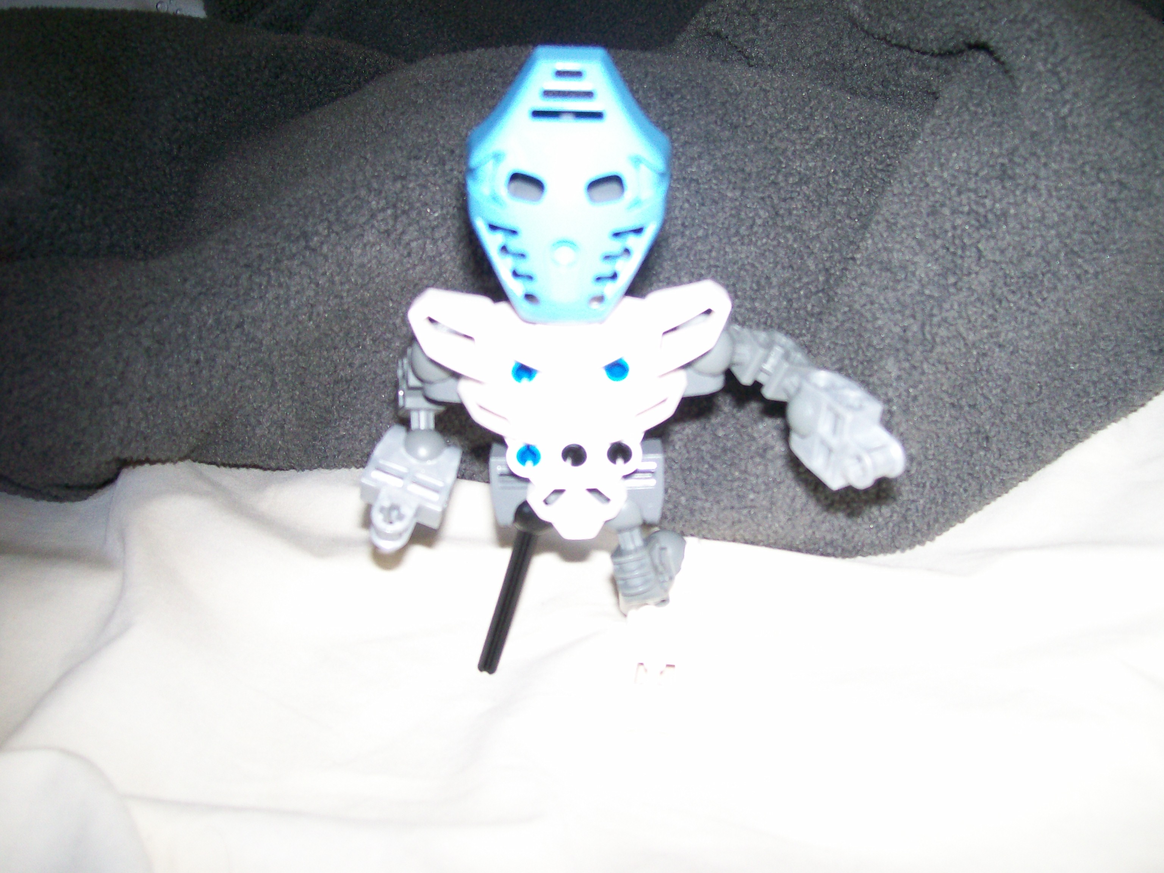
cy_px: 436
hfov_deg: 51.4
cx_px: 582
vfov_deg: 39.7
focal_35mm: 36
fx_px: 1211
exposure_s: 1/64
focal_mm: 6
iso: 140
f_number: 2.7
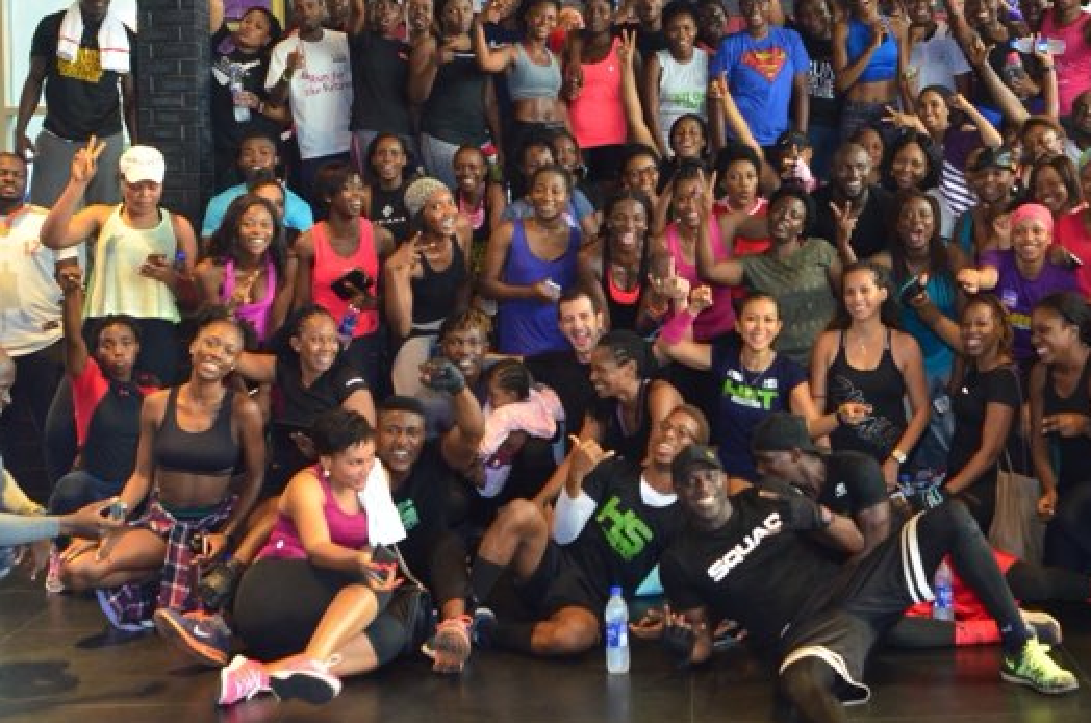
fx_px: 1663
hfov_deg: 35.9
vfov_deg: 24.3
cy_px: 217
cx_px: 731
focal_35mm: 55
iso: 1600
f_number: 4
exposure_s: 1/100
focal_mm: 24
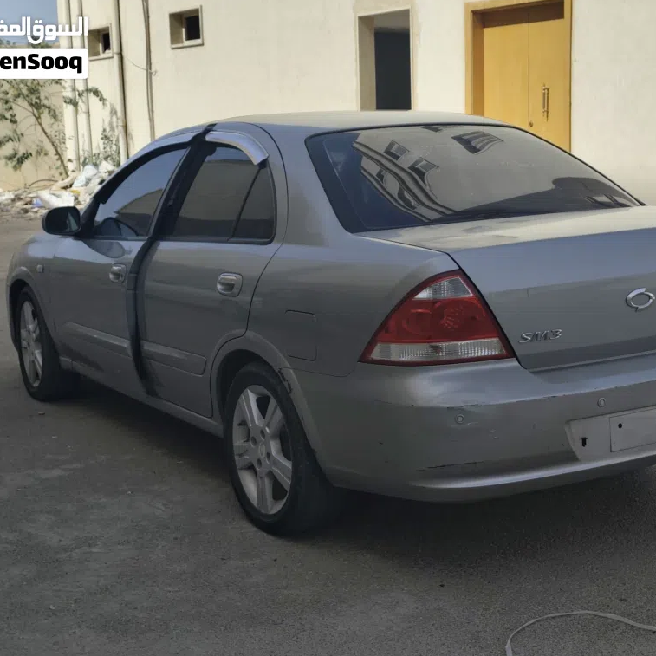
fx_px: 1179
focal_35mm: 55
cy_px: 328
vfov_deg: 31.1
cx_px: 385
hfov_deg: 31.0
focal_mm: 6.19
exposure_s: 1/1530
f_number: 1.65
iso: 50
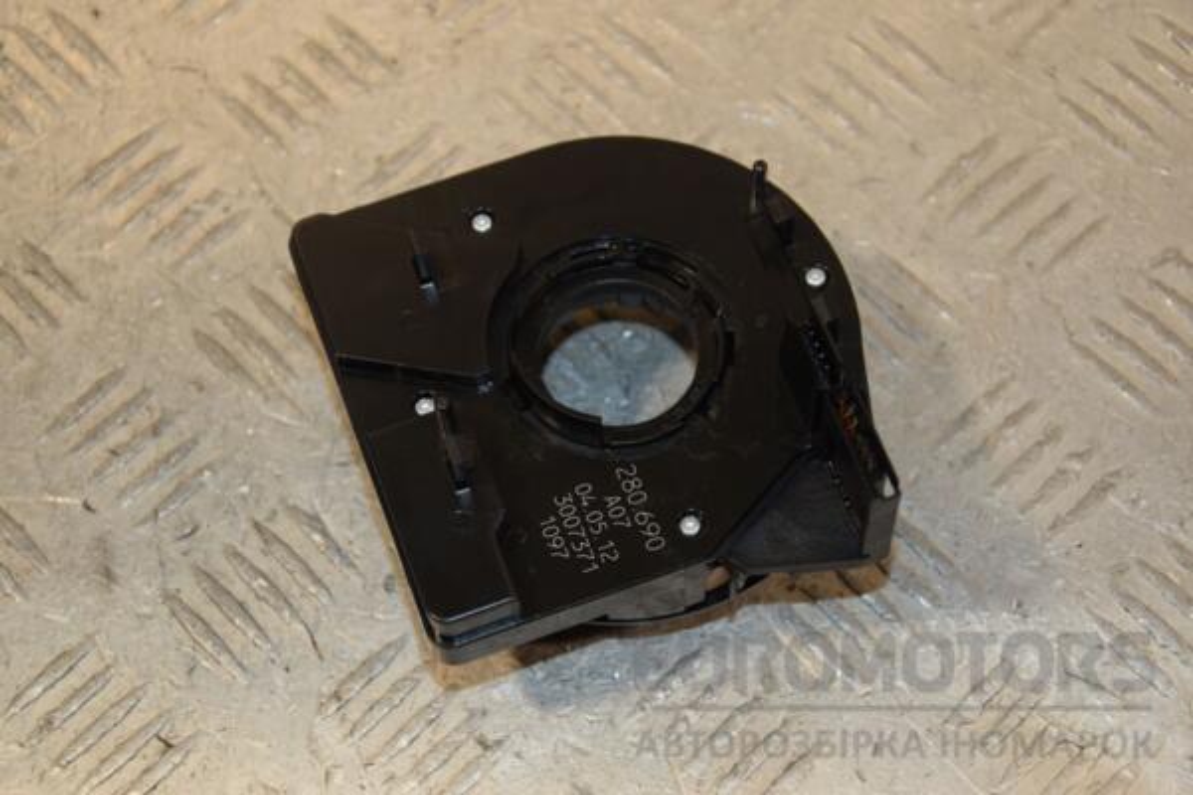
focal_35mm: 78
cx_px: 596
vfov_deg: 17.5
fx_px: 2585
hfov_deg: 26.0
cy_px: 398
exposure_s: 1/200
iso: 800
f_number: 5
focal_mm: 52
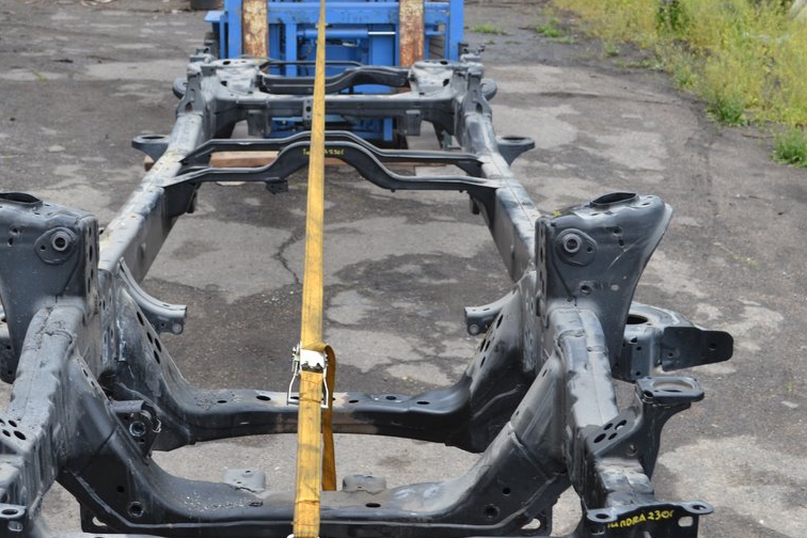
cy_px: 327
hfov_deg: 30.9
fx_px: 1457
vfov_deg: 20.9
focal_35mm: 65
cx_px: 322
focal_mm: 32
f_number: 5.6
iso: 125
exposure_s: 1/125
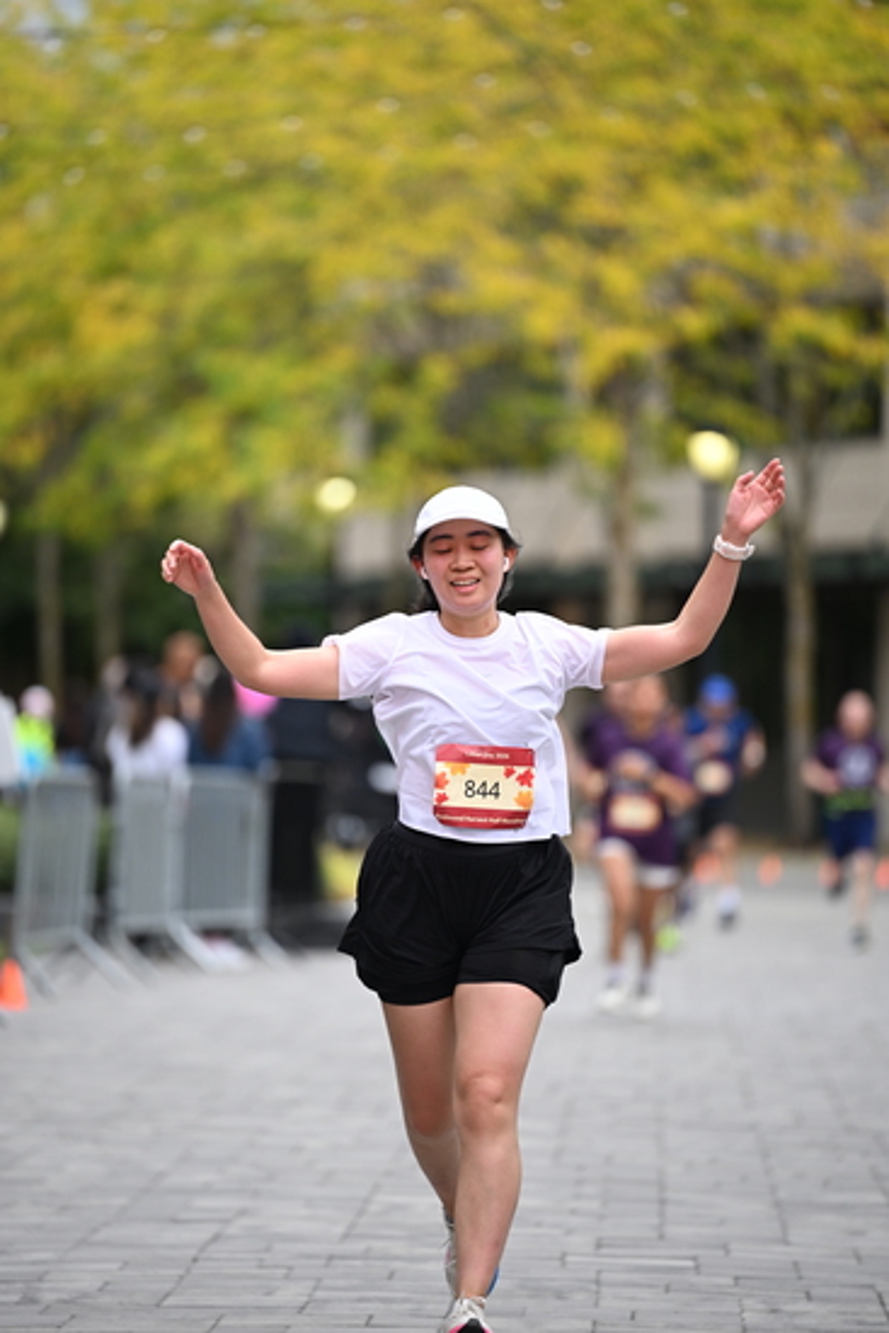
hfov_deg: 6.9
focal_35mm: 200
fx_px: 7403
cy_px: 666
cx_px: 444
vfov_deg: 10.3
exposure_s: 1/2000
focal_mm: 200
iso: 640
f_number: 2.8
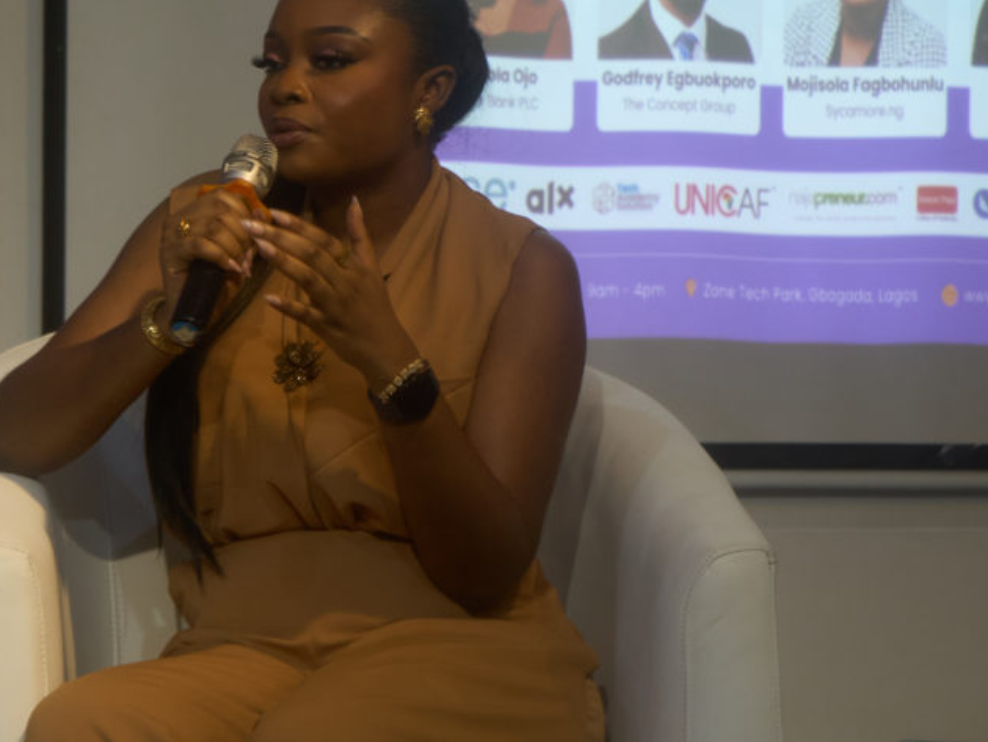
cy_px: 333
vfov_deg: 9.1
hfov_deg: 12.0
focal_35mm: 164
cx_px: 317
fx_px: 4683
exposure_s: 1/100
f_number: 5.6
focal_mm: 70
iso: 800
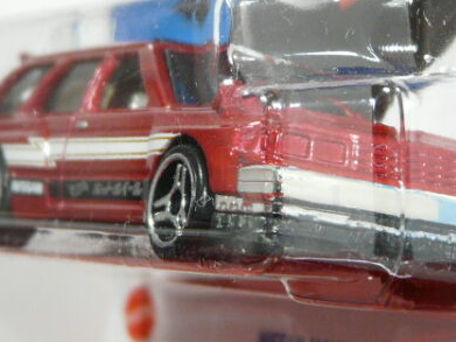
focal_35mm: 169
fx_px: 2226
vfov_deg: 8.8
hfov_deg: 11.7
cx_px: 248
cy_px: 107
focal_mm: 11.4
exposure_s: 1/30
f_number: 3.2
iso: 200
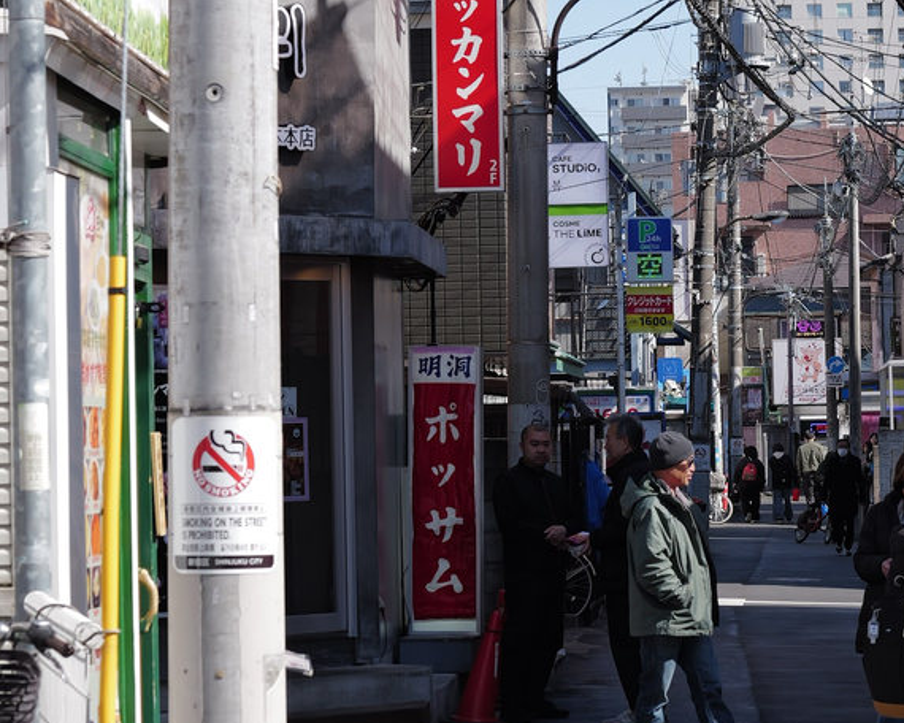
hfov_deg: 13.2
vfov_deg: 10.6
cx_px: 813
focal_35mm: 145
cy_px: 214
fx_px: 3879
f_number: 5
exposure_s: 1/400
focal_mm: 43
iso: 100
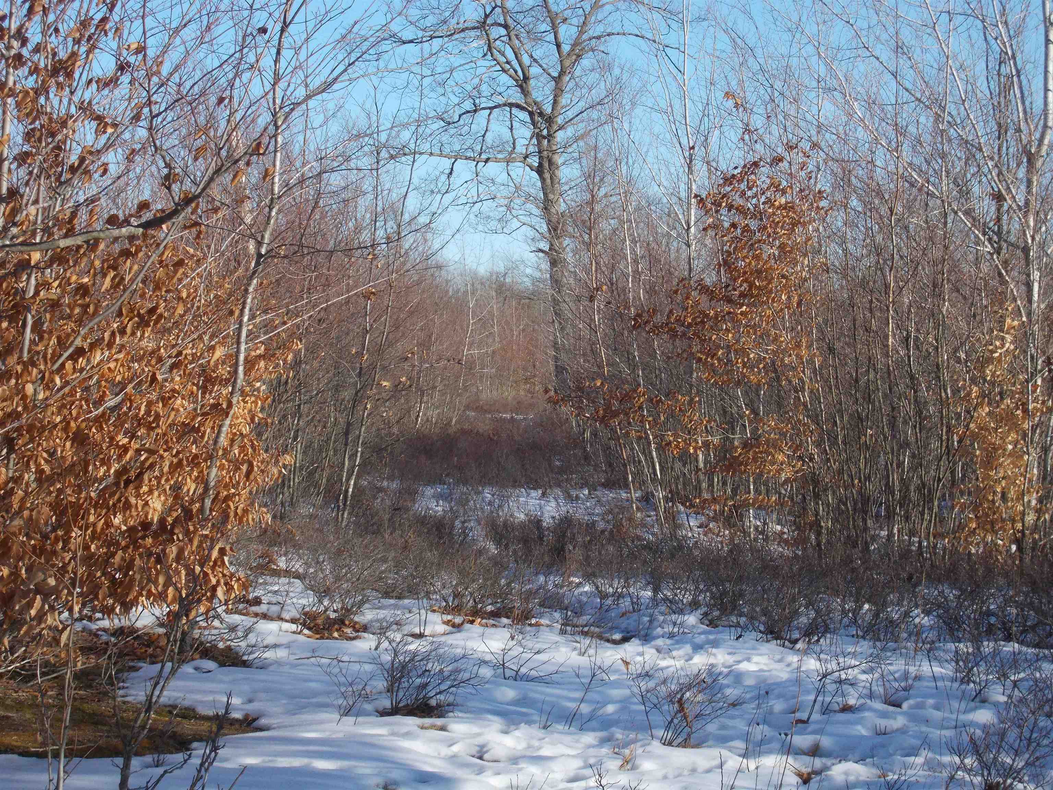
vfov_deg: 17.2
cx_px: 526
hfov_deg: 22.8
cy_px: 395
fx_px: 2616
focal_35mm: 86
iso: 200
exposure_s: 1/500
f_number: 6.3
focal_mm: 15.4
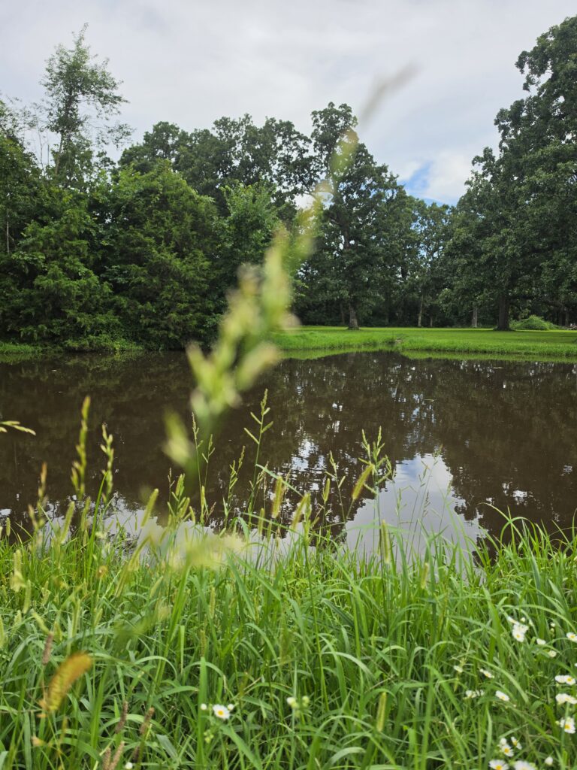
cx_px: 288
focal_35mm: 23
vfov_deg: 73.9
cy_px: 385
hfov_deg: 58.9
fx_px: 511
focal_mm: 6.5
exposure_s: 1/4143
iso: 64
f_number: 1.4
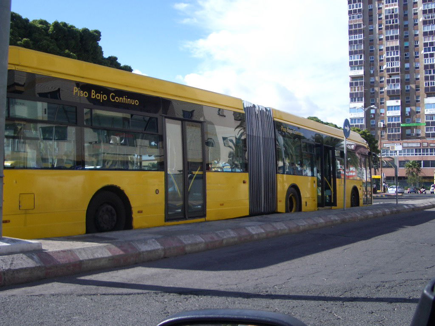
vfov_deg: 35.1
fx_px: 515
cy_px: 163
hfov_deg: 45.8
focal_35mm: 41
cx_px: 218
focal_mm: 6.8
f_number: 2.8
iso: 50
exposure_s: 1/800
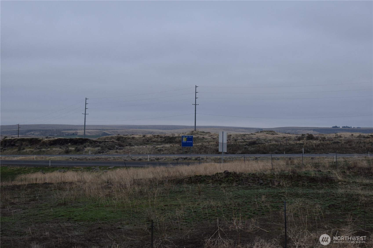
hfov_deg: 24.6
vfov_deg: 16.5
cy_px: 124
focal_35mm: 82
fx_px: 855
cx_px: 186
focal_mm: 55
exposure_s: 1/250
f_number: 5.6
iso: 200
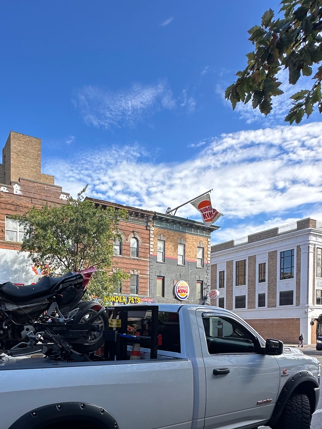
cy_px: 335
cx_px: 72
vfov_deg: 64.2
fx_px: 310
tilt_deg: -0.3
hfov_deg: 51.9
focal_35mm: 25
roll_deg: +2.1
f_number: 2.2
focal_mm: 2.22
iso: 40
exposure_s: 1/438
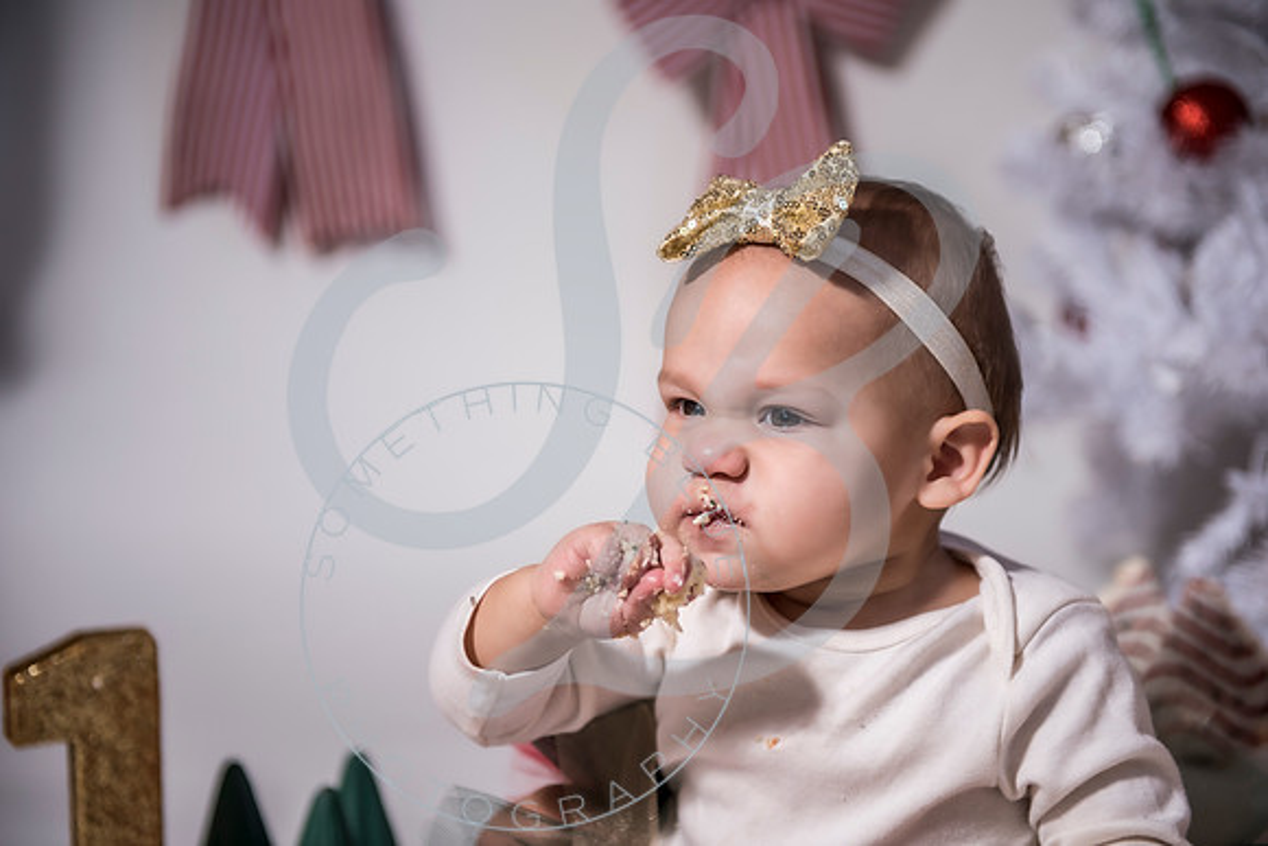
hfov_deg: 28.8
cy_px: 423
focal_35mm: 70
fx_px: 2466
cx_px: 634
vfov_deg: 19.5
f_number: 2.8
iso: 100
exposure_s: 1/125
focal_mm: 70
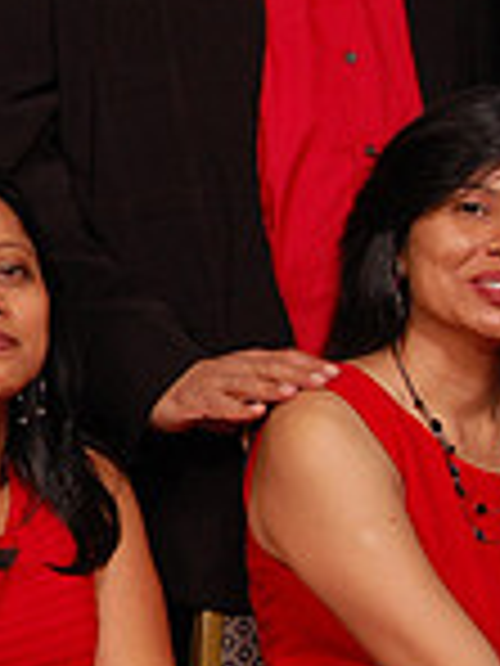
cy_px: 230
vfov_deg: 9.2
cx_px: -365
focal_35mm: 215
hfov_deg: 6.8
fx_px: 4141
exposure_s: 1/200
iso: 400
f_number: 5.6
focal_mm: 38
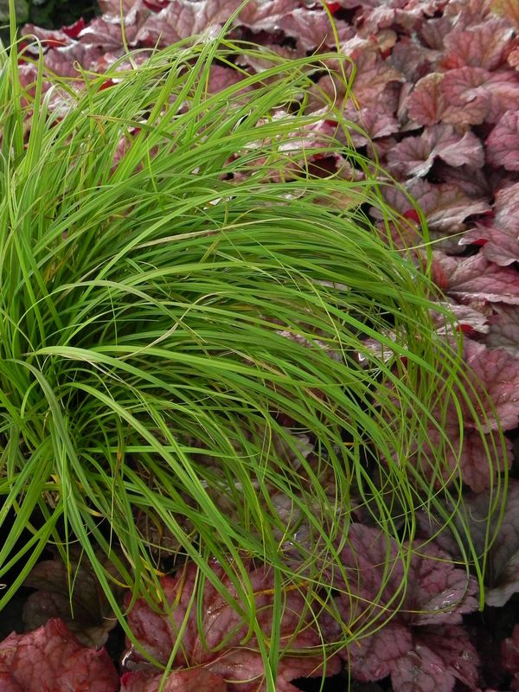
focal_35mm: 37
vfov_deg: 50.1
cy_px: 346
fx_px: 740
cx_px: 260
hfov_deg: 38.7
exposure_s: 1/100
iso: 160
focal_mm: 6.6
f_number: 4.5
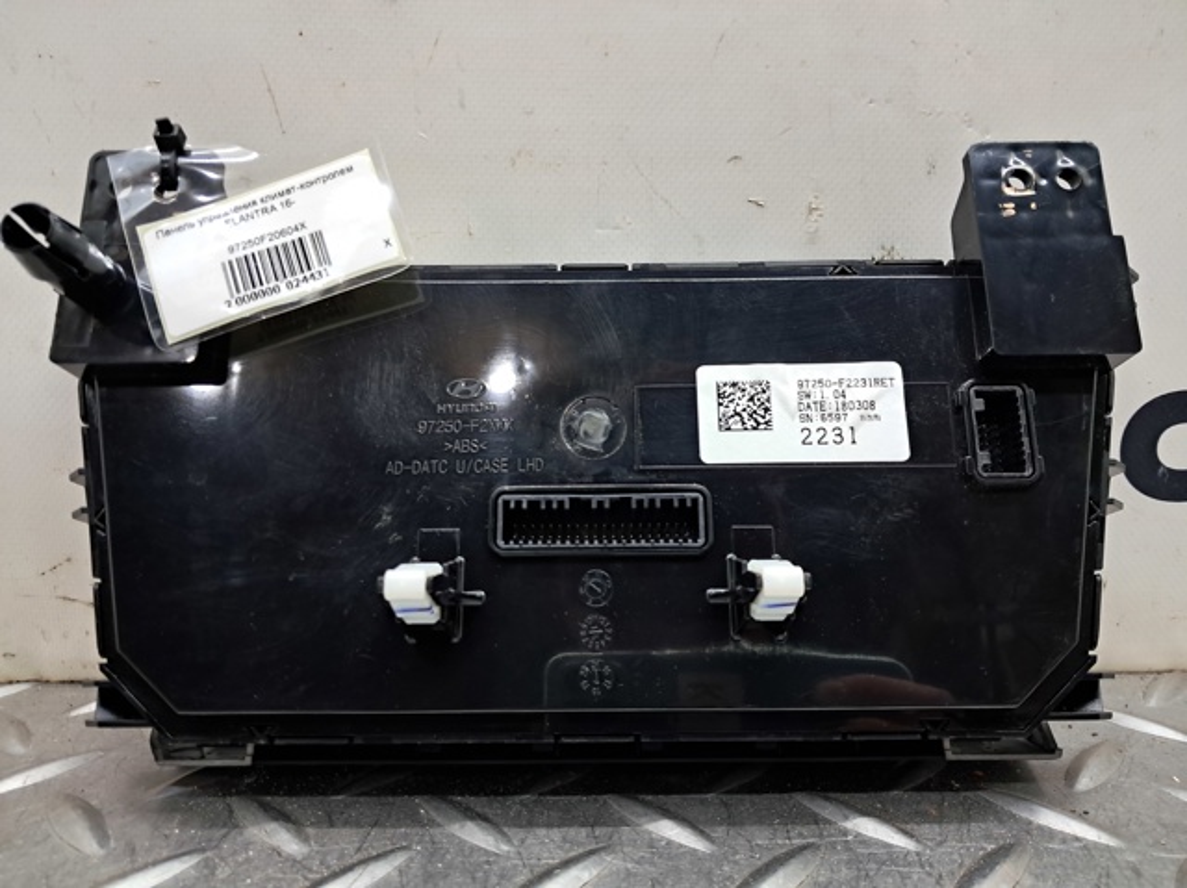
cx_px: 594
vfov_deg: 51.3
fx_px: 925
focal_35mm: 27
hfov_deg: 65.4
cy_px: 444
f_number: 1.8
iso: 160
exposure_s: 1/60
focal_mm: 4
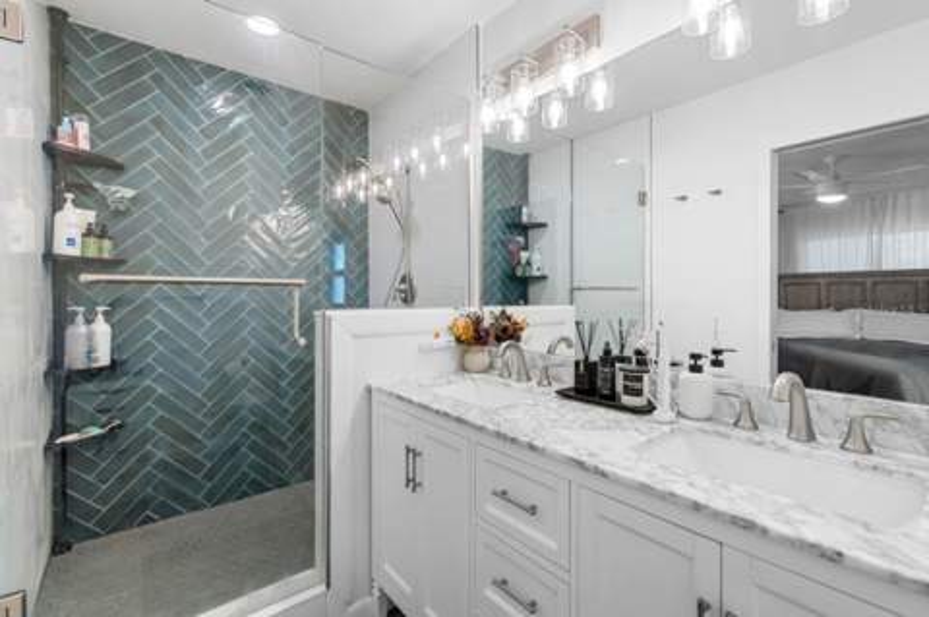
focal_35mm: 15
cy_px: 308
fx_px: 387
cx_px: 464
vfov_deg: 77.2
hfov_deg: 100.4
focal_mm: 10
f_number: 8
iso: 100
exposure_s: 1/3
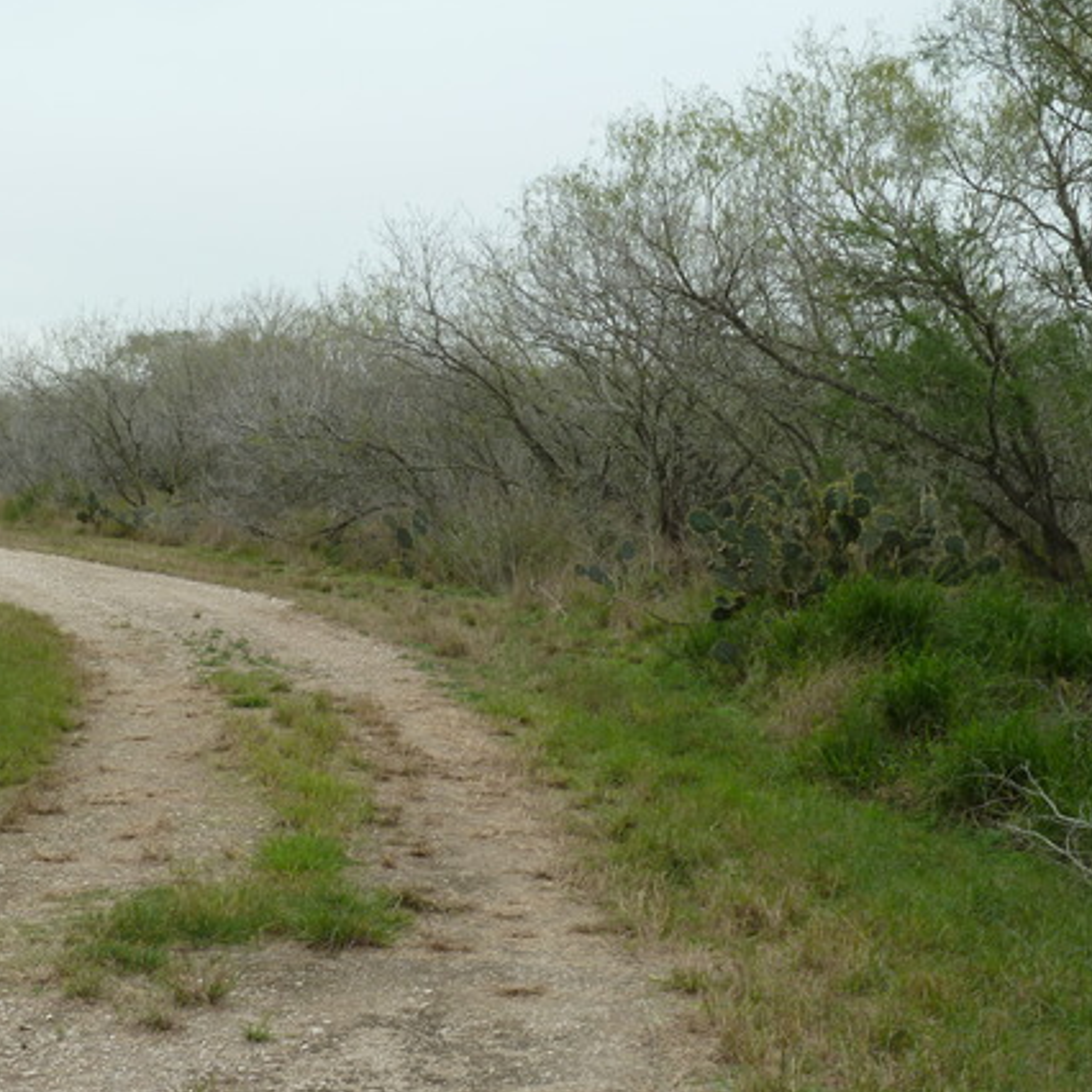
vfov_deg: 23.7
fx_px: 2605
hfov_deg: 23.6
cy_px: 541
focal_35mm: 73
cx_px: 443
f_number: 3.9
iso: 80
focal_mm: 9.1
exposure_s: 1/60
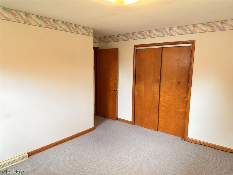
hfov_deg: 71.6
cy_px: 88
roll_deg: -1.1
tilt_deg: -8.4
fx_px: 162
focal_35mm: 24
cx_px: 116
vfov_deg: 56.8
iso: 400
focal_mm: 6.76
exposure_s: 1/60
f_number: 1.78
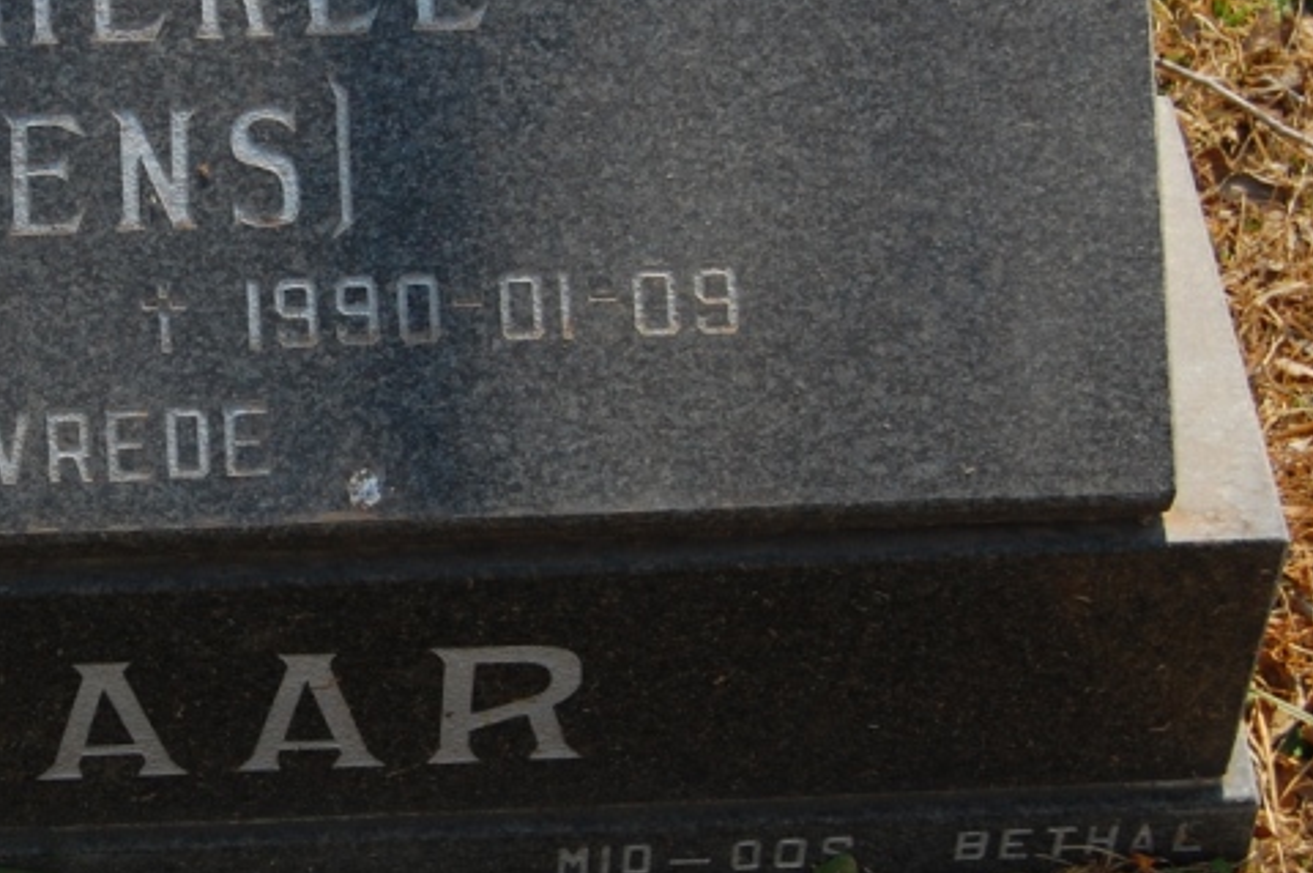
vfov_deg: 12.2
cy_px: 286
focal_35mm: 112
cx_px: 104
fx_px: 4083
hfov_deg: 18.0
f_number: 7.1
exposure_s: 1/500
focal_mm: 35
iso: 400
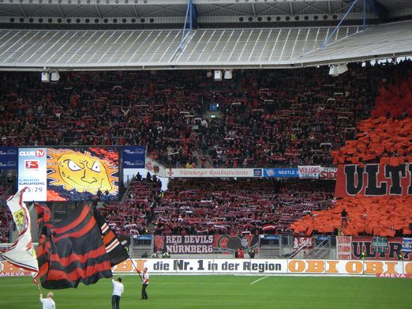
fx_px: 1892
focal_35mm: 159
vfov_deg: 9.3
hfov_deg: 12.4
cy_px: 162
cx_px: 210
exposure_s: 1/125
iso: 400
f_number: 4.3
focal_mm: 24.2
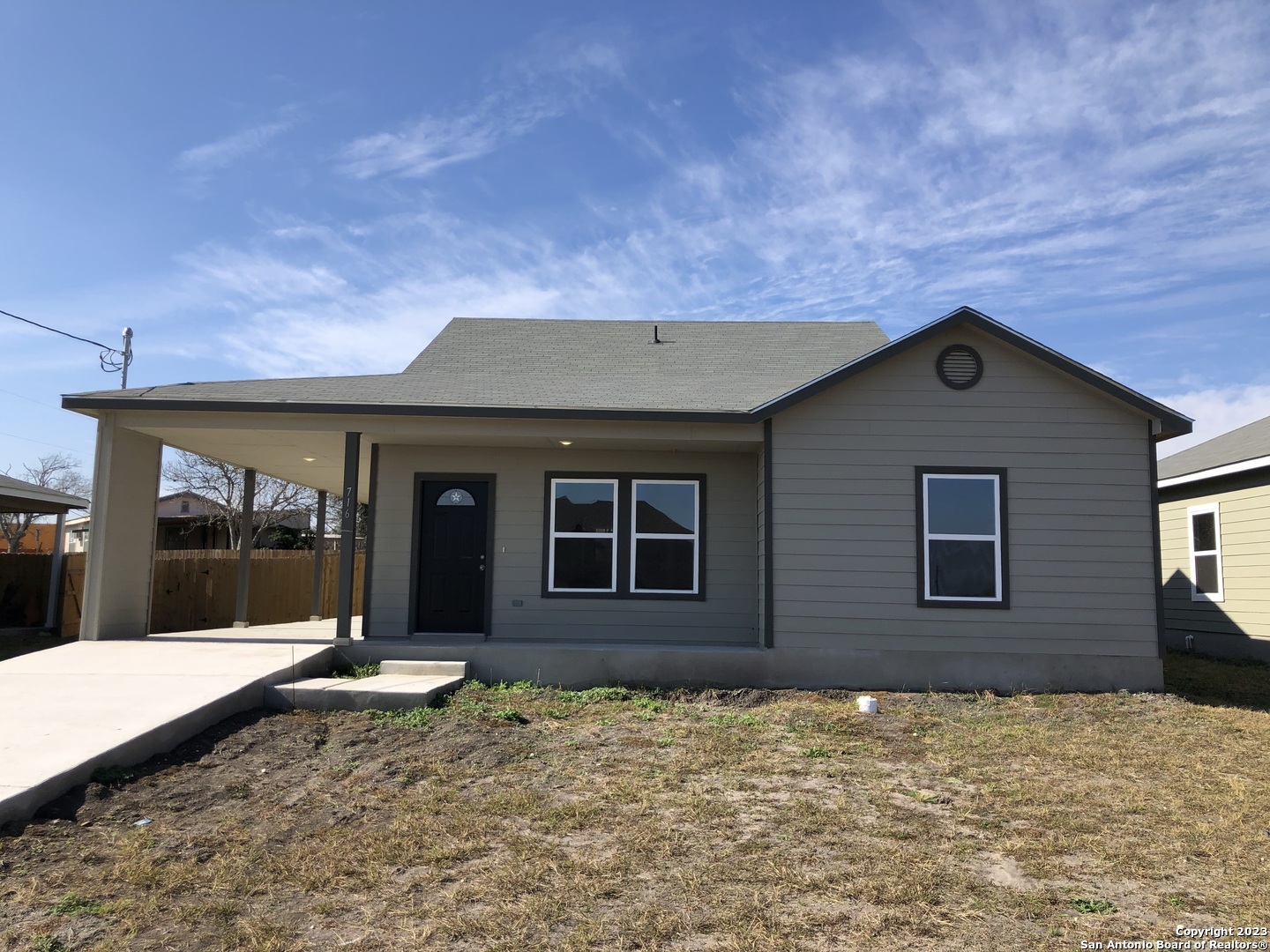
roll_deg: -0.6
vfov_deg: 49.7
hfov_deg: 63.4
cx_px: 635
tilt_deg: +6.4
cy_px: 476
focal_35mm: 28
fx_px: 1027
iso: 20
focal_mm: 3.99
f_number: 1.8
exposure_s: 1/1845
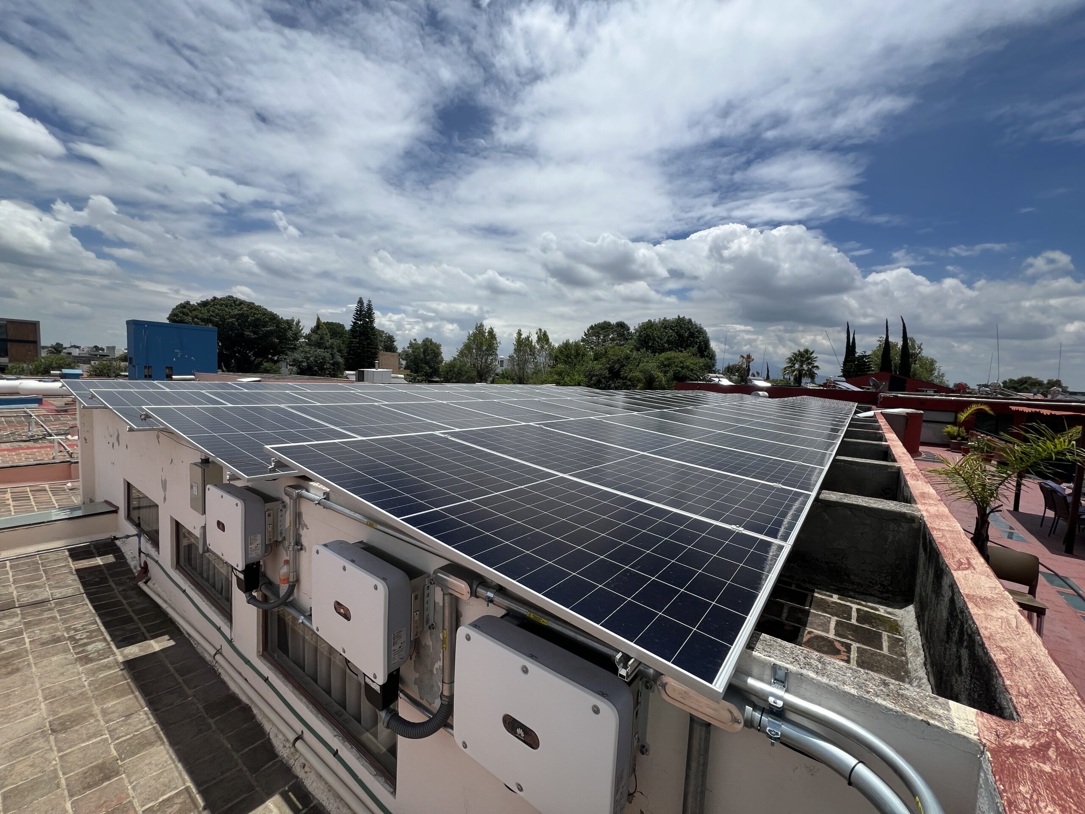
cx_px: 542
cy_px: 407
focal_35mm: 13
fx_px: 407
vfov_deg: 89.9
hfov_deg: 106.2
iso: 32
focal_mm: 1.57
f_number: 1.8
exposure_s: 1/2660
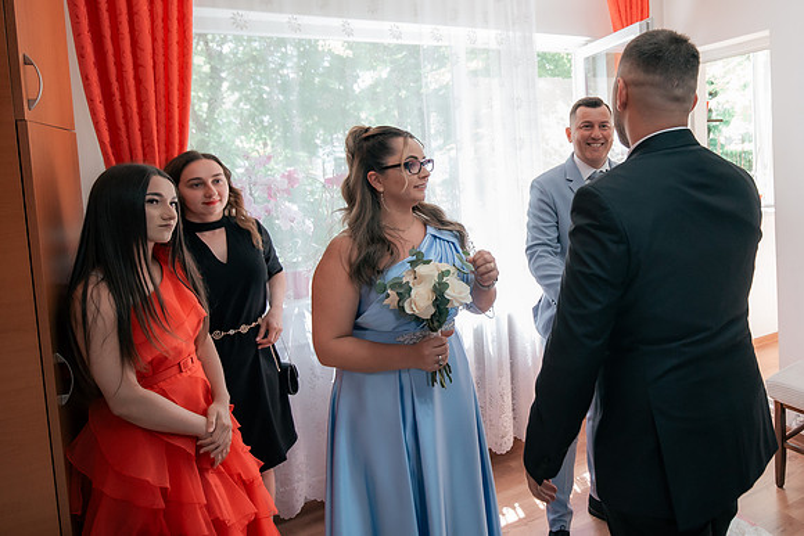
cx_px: 554
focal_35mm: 25
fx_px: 561
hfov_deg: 68.6
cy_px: 190
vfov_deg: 50.4
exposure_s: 1/320
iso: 1250
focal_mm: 18
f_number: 2.8
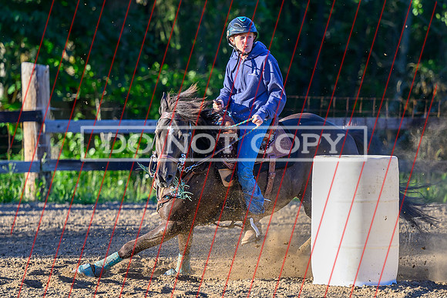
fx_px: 3299
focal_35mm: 266
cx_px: 243
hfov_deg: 7.8
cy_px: 175
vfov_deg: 5.2
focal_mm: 135
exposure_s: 1/2500
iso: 900
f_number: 2.8
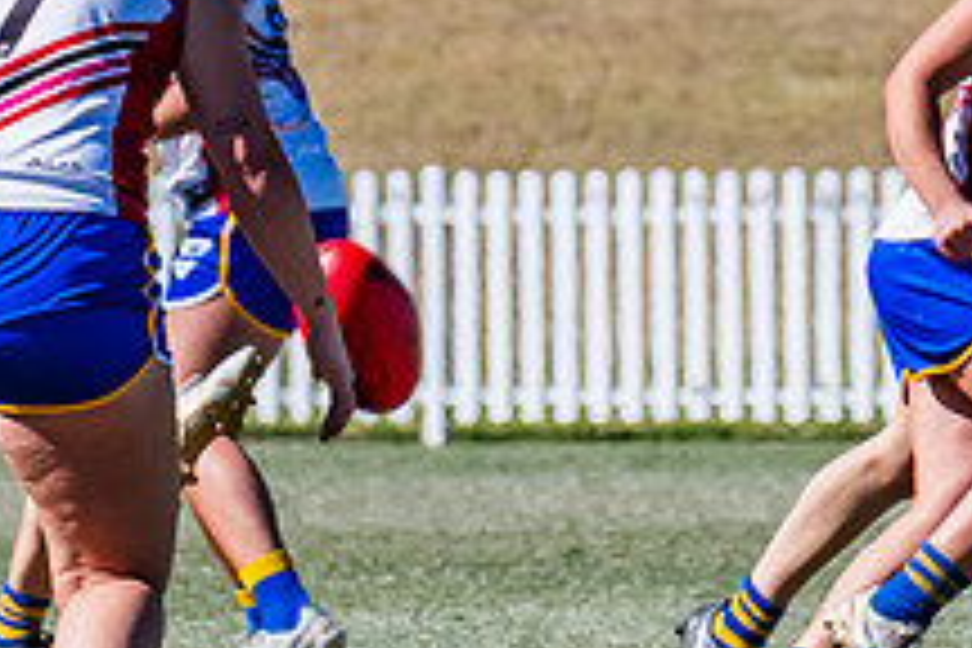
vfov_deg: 1.1
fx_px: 35016
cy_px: 434
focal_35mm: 1297
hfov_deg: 1.6
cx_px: 28
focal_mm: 290
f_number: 11
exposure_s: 1/1600
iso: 800
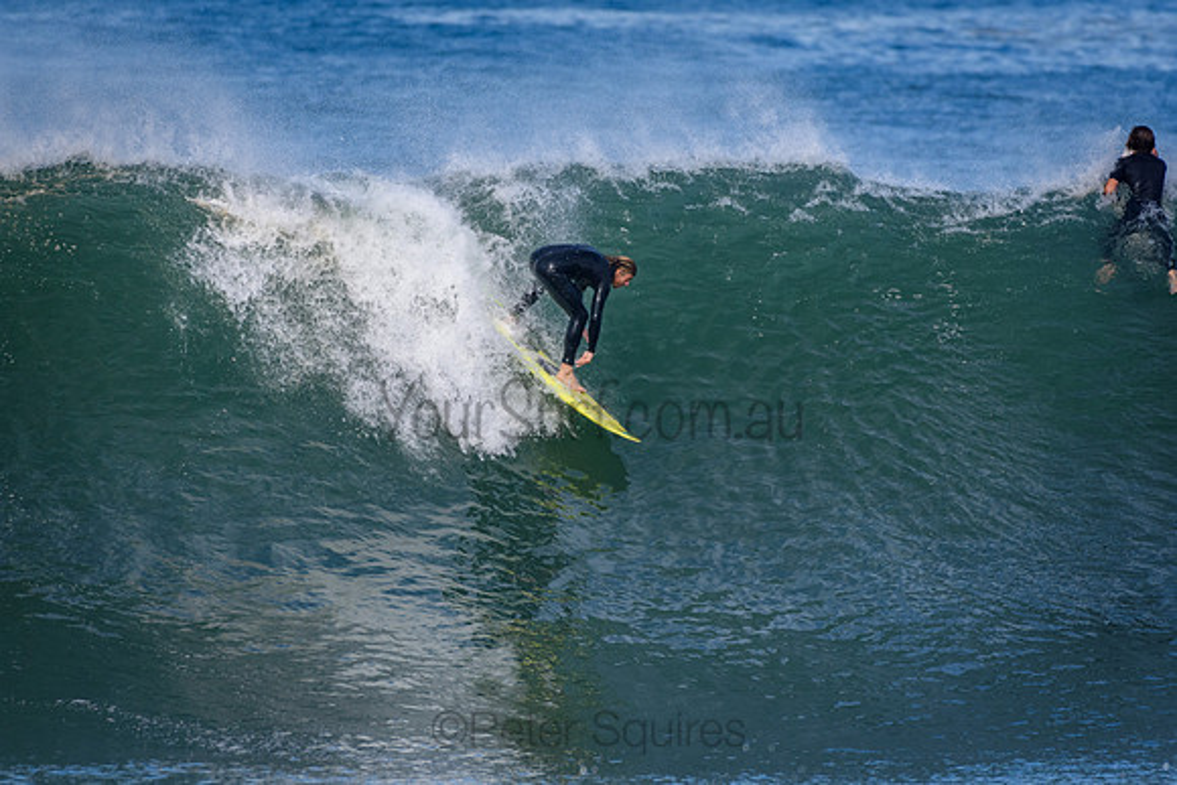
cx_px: 588
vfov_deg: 1.8
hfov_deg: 2.7
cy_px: 392
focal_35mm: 750
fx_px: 24525
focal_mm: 500
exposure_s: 1/2000
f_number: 5.6
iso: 500
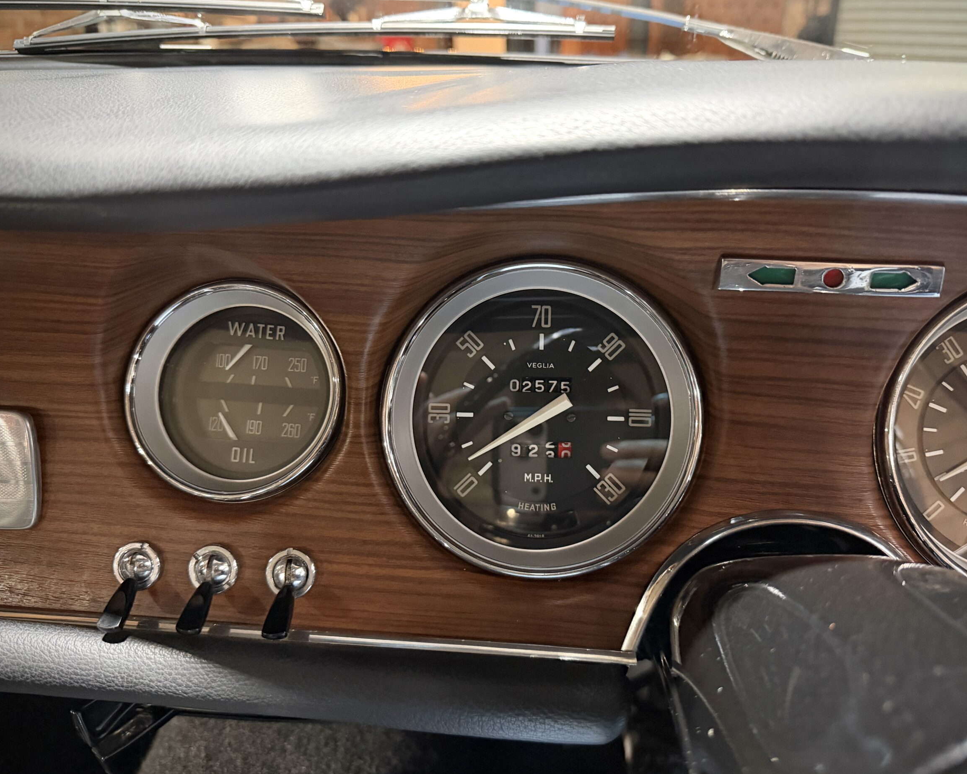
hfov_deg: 66.0
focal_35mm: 26
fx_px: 744
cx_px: 500
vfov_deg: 54.9
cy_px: 383
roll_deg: -0.8
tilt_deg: -24.7
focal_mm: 6.76
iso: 800
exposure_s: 1/25
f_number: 1.78
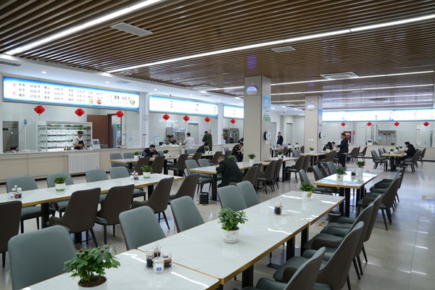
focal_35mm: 25
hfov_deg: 71.5
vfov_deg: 51.3
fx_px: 302
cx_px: 218
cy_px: 145
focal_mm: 25
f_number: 5.6
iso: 1250
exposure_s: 1/100
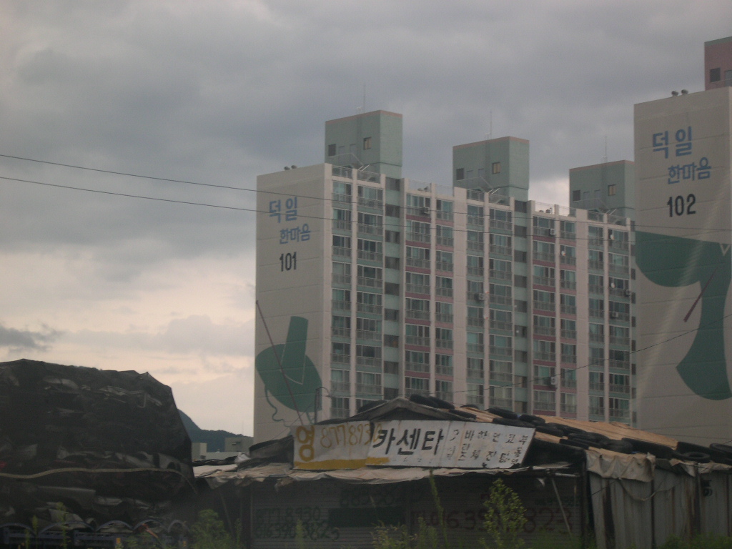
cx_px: 366
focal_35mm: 114
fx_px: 2411
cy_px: 274
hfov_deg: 17.3
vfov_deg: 13.0
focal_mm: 24
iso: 100
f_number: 4.9
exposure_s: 1/45.2
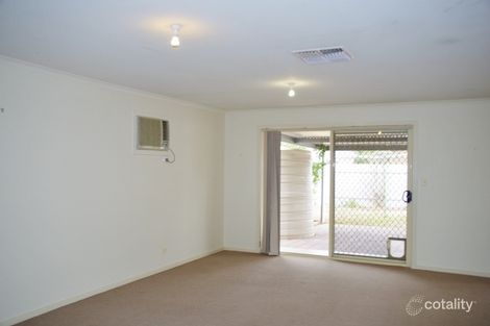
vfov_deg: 42.3
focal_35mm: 31
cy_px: 163
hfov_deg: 60.3
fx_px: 422
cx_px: 245
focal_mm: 21
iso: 400
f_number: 4
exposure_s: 1/60
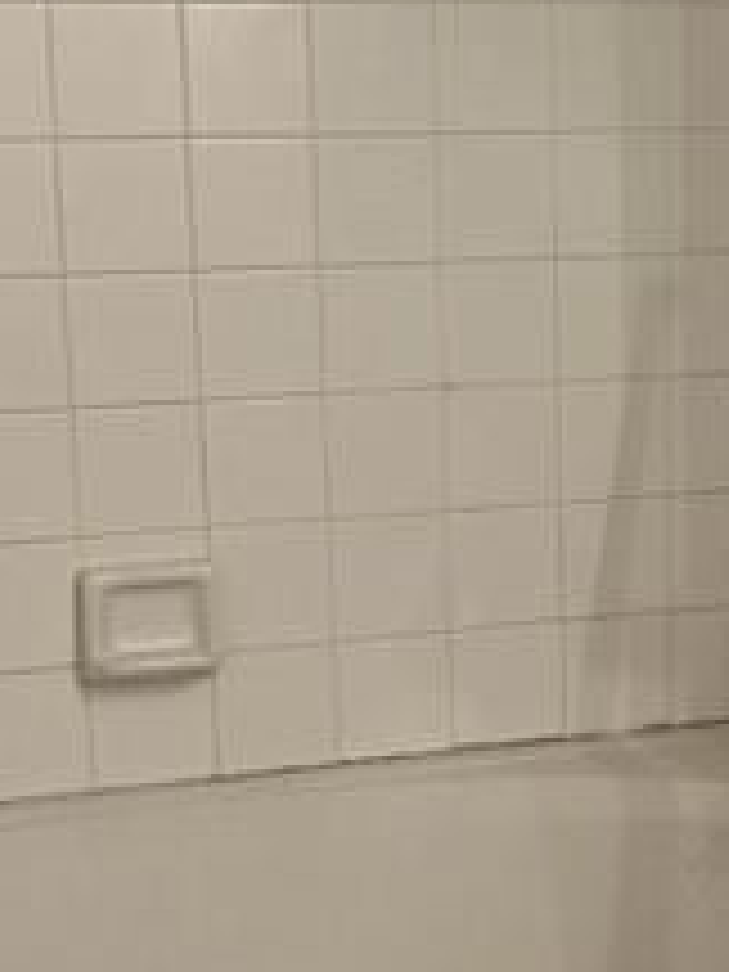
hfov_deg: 19.1
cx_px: 464
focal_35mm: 77
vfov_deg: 25.3
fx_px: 2162
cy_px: 585
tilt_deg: -9.9
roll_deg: +2.1
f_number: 1.6
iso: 320
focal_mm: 5.1
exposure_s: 1/60
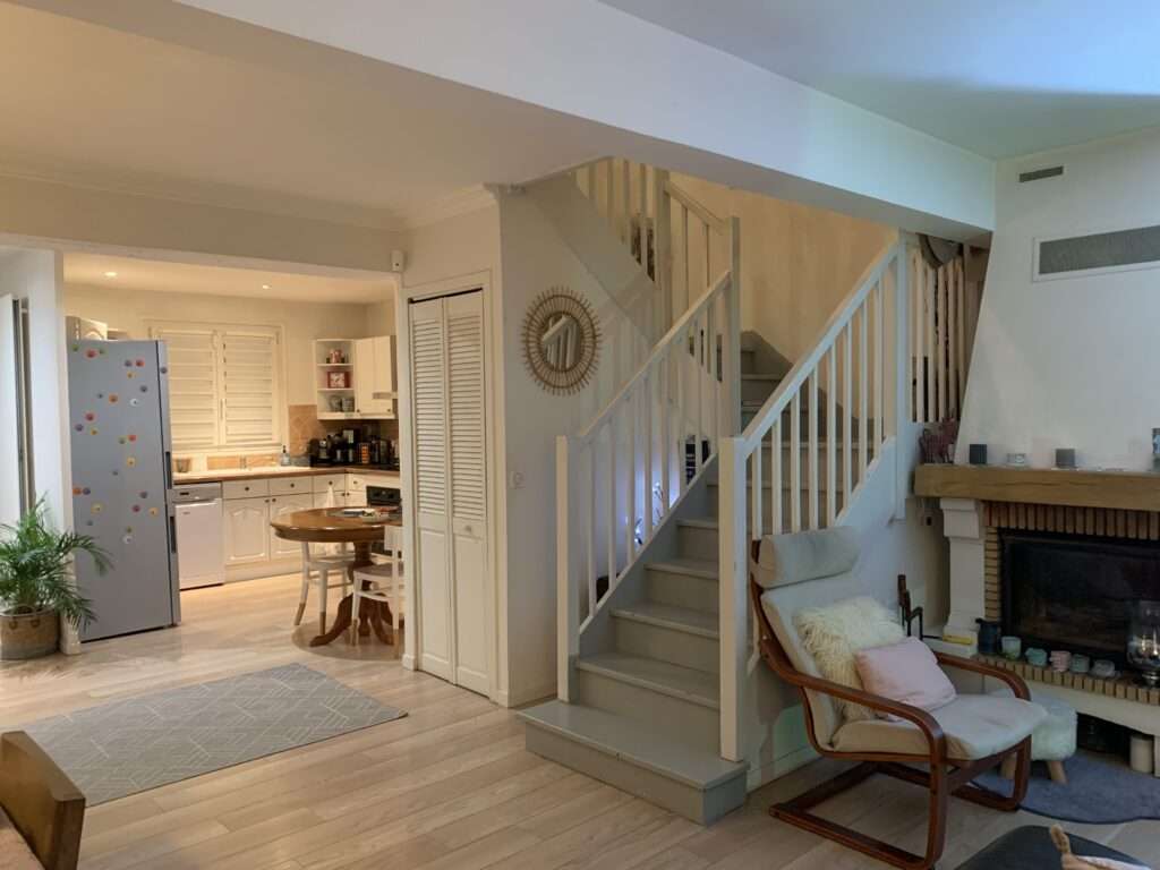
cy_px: 435
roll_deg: +0.9
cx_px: 580
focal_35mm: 26
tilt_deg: -2.3
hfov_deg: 67.3
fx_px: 871
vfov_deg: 53.1
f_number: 1.8
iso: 400
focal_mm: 4.25
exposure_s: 1/33
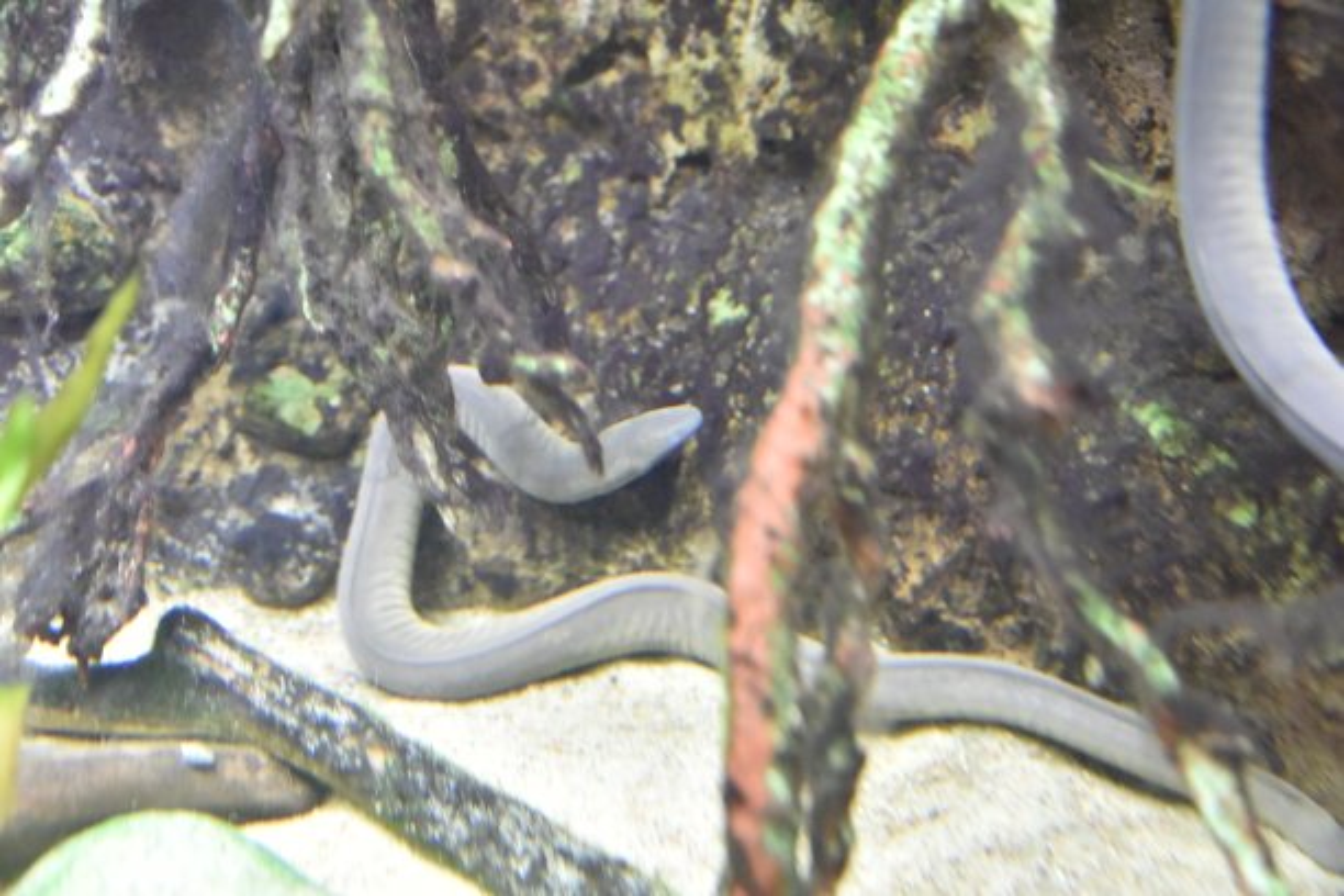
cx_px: 672
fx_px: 1680
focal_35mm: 45
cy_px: 448
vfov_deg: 29.9
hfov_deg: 43.6
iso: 6400
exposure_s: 1/25
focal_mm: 45
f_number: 4.2
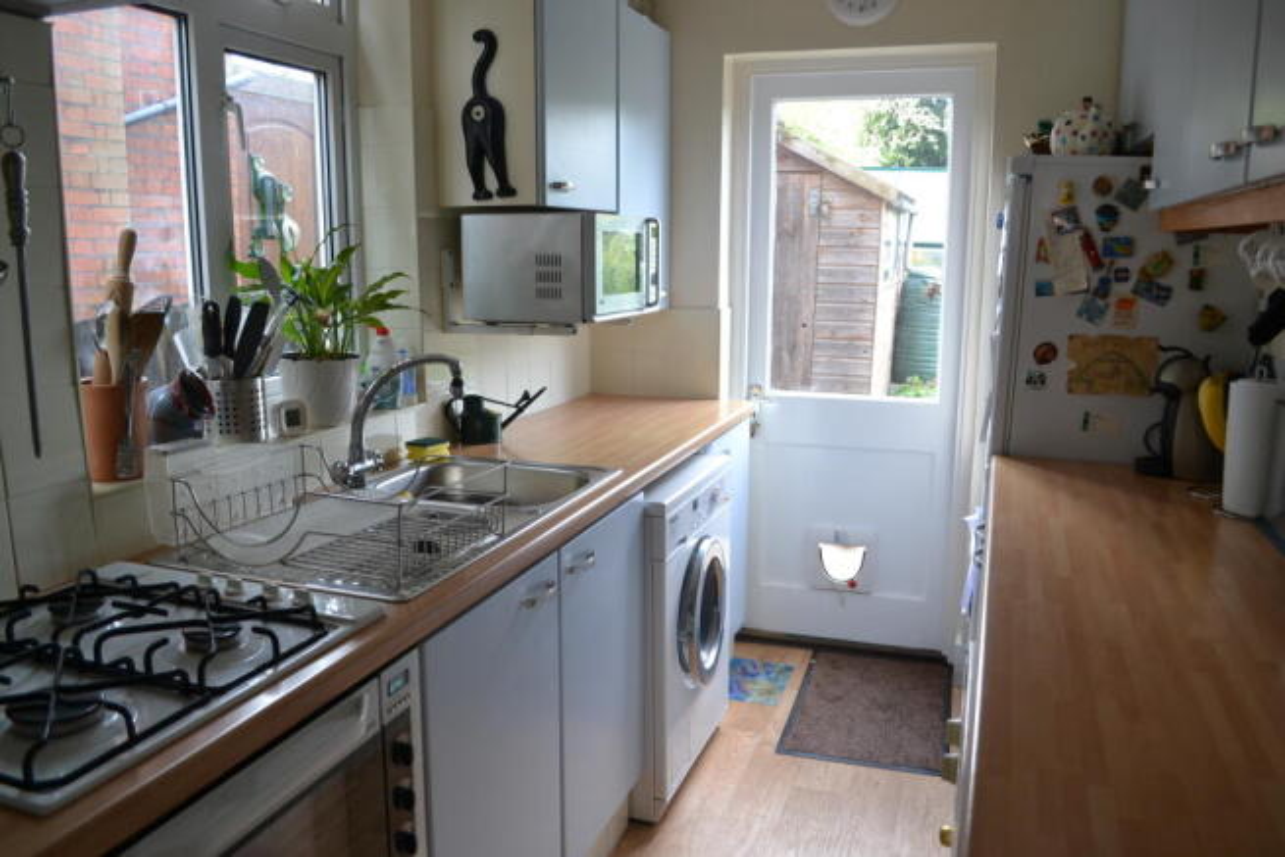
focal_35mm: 27
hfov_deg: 67.4
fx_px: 964
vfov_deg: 48.0
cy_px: 428
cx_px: 642
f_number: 4.5
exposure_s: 1/80
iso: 400
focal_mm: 18
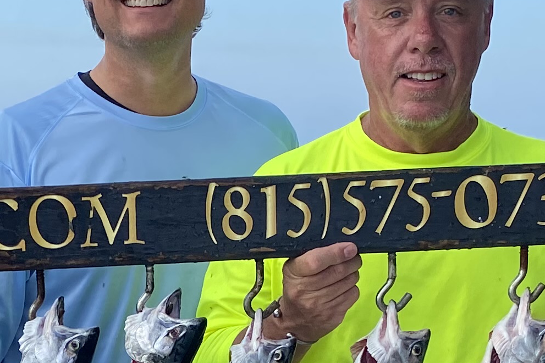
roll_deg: -2.3
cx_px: 87
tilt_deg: -13.4
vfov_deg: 12.0
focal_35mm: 110
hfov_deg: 18.4
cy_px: 497
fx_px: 1665
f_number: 1.8
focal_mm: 4.25
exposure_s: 1/1429
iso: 32
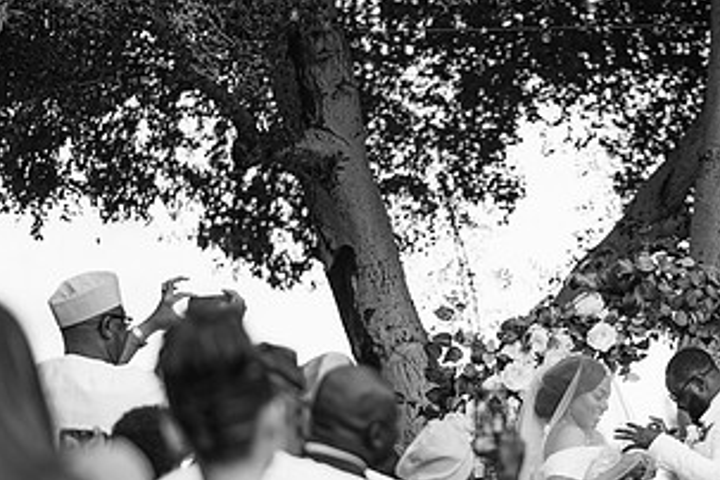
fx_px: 3280
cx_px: 582
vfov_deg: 8.3
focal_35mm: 164
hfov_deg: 12.5
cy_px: 404
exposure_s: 1/2000
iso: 100
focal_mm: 85
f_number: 2
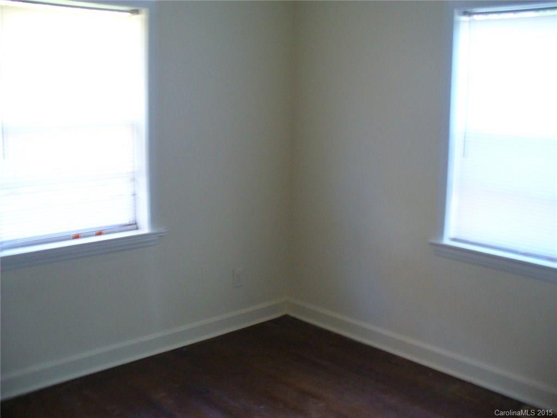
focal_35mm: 37
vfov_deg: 38.7
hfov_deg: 50.1
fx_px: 595
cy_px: 209
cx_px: 278
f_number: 2.8
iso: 200
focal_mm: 6.1
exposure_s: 1/10
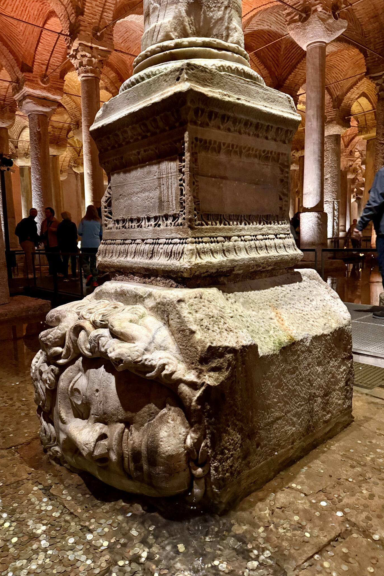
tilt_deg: -6.9
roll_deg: +0.1
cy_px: 288
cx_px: 170
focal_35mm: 25
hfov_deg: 51.2
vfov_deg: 71.5
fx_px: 400
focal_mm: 6.76
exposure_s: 1/36
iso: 1000
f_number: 1.78
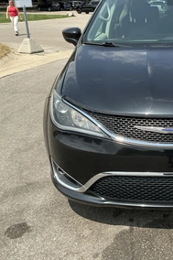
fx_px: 296
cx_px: 165
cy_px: 127
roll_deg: -0.2
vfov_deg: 47.4
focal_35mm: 41
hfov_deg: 30.7
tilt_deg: -19.9
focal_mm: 3
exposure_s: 1/1121
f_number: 1.8
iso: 25
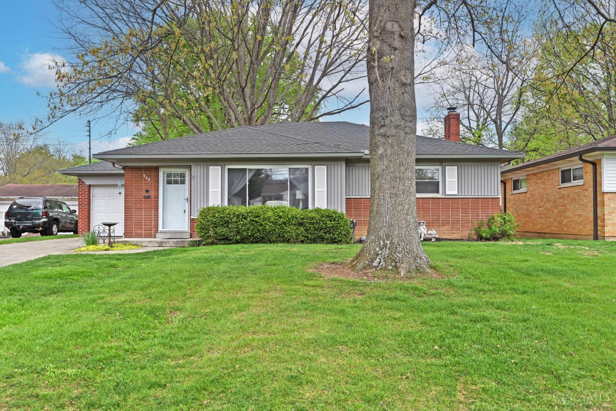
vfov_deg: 43.6
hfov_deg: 61.9
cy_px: 206
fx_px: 513
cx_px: 308
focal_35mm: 30
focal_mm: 30
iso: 180
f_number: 5.6
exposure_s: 1/250
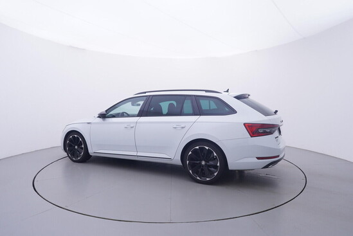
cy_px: 118
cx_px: 176
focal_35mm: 22
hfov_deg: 77.3
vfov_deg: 56.2
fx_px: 221
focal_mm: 15
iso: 200
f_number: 5
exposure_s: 1/80
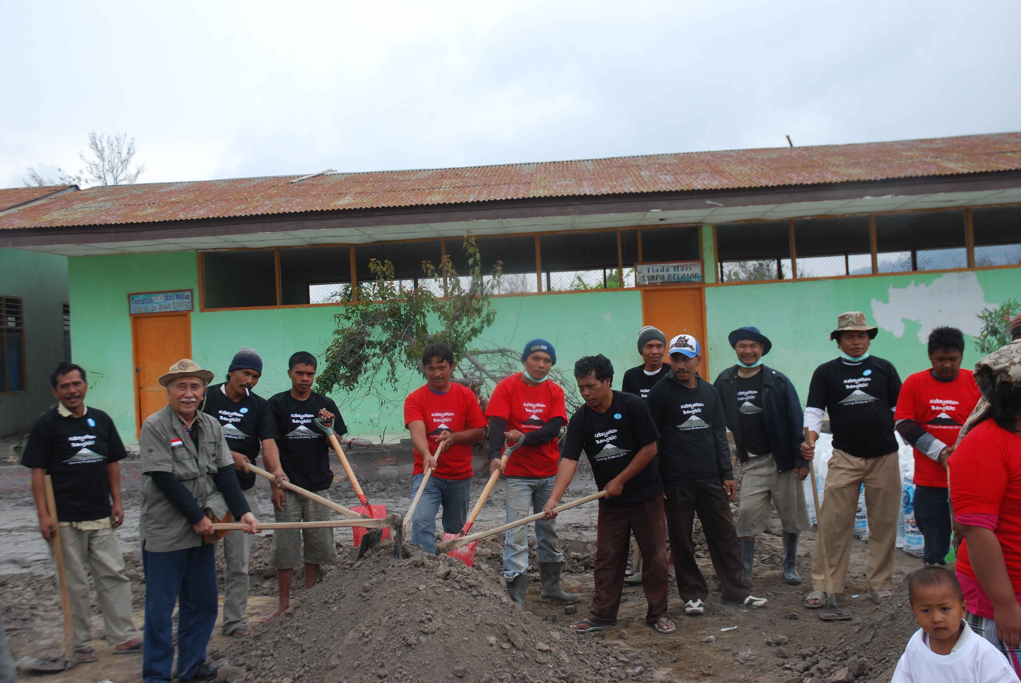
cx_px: 510
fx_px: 1065
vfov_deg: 35.6
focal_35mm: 38
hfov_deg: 51.2
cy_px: 342
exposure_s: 1/125
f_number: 5.6
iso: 140
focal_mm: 25
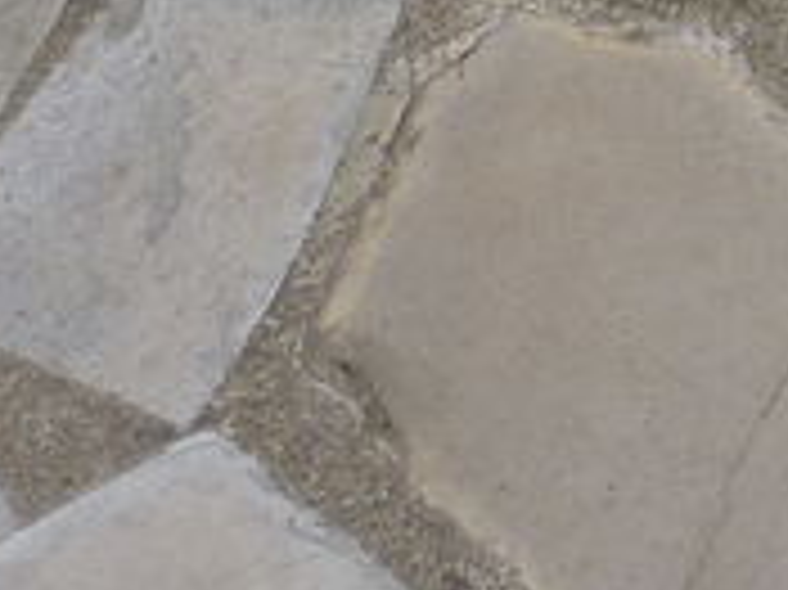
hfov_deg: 8.9
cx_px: 1418
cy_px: -919
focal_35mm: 212
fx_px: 4823
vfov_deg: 6.6
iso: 80
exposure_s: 1/400
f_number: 4
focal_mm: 6.1
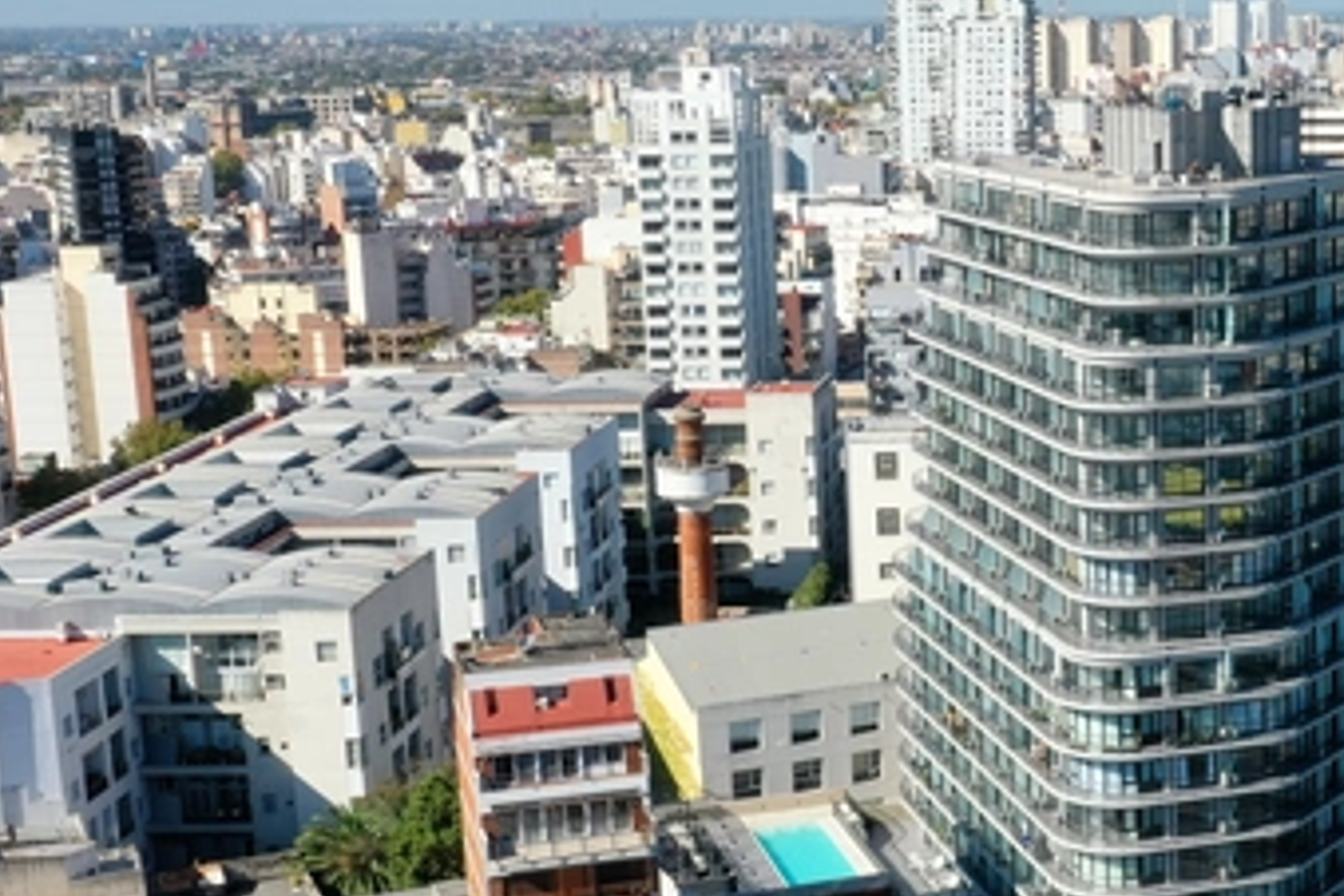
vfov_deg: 20.6
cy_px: 561
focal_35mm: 66
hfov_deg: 29.4
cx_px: 1181
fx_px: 2464
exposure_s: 1/200
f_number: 9
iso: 100
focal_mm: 10.26
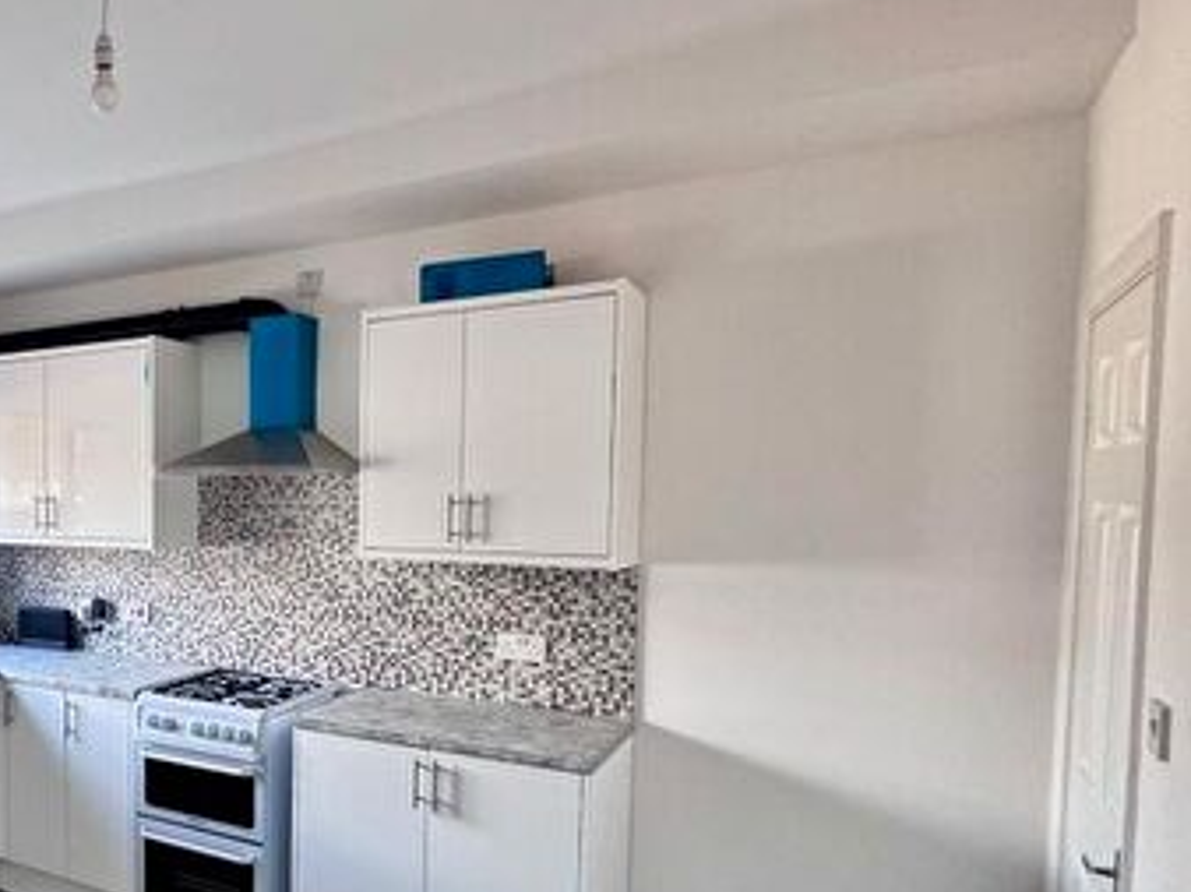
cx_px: 63
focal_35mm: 29
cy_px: 552
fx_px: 997
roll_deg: +0.5
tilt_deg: -4.1
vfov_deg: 47.8
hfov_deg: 52.2
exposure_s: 1/99
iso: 200
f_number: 2.2
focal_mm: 2.22
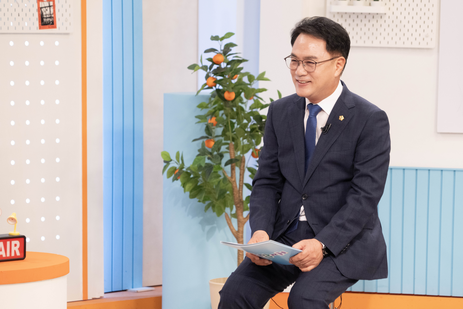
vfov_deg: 8.7
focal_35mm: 157
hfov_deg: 13.1
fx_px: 2019
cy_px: 154
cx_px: 232
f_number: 6.3
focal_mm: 157
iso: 3200
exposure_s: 1/250
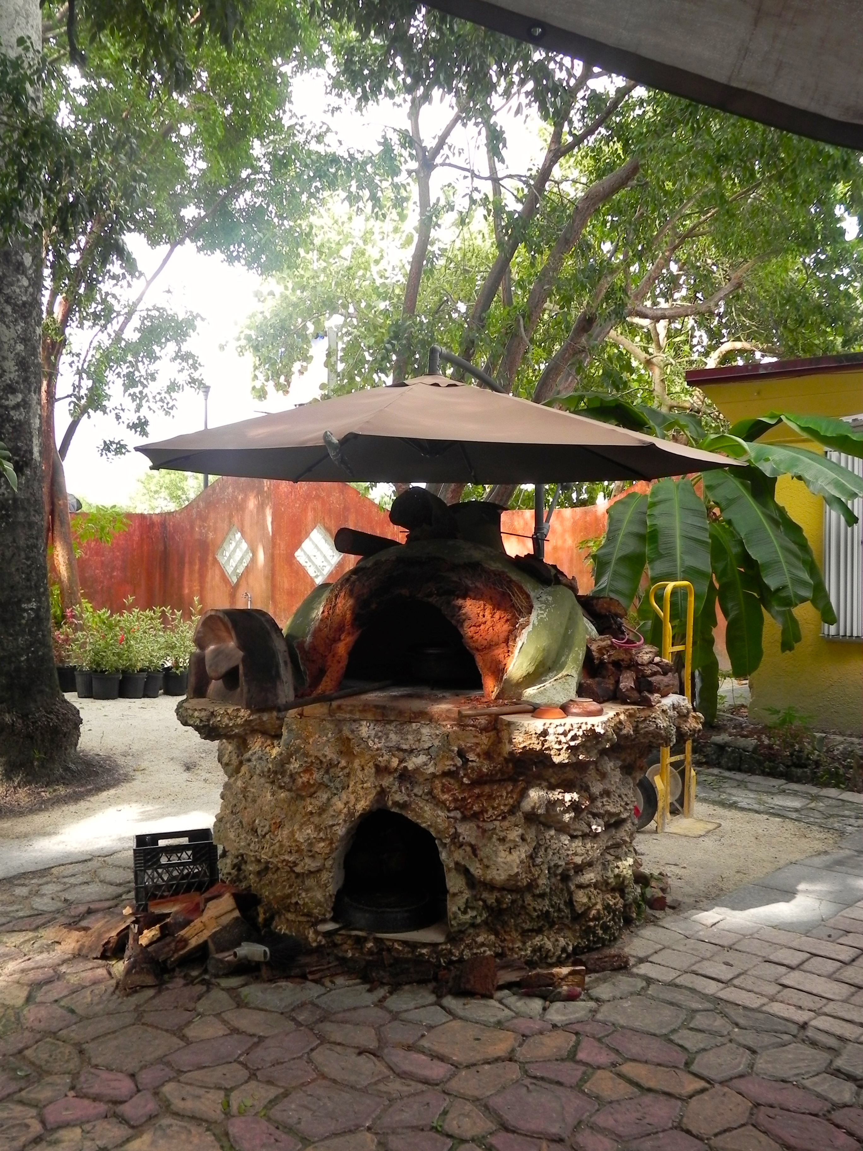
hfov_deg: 42.9
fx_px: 1097
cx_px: 432
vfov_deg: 55.4
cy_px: 576
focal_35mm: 33
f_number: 4
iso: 160
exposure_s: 1/92.8
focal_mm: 5.9
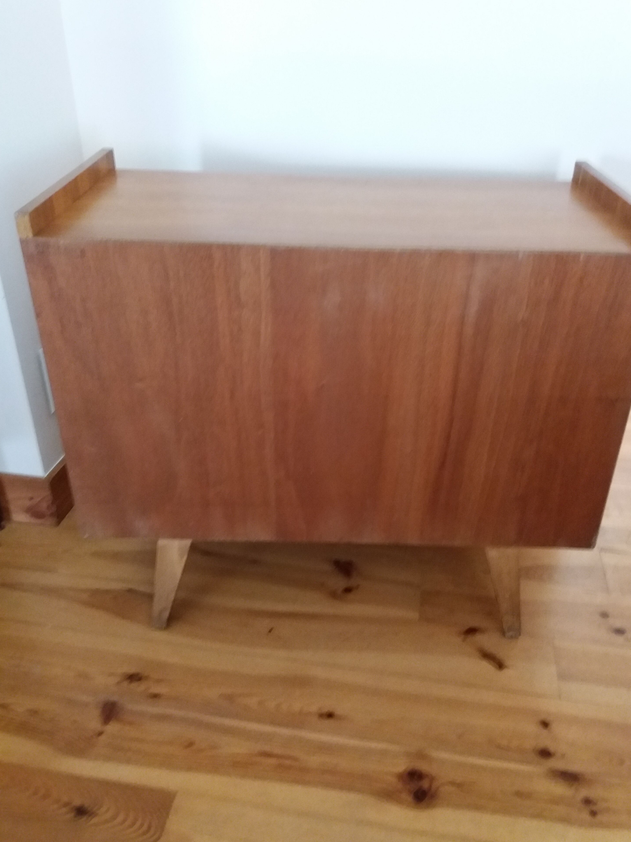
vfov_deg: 59.9
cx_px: 336
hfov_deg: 46.8
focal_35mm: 30
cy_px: 405
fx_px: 729
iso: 320
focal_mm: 3.7
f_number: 1.9
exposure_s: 1/17
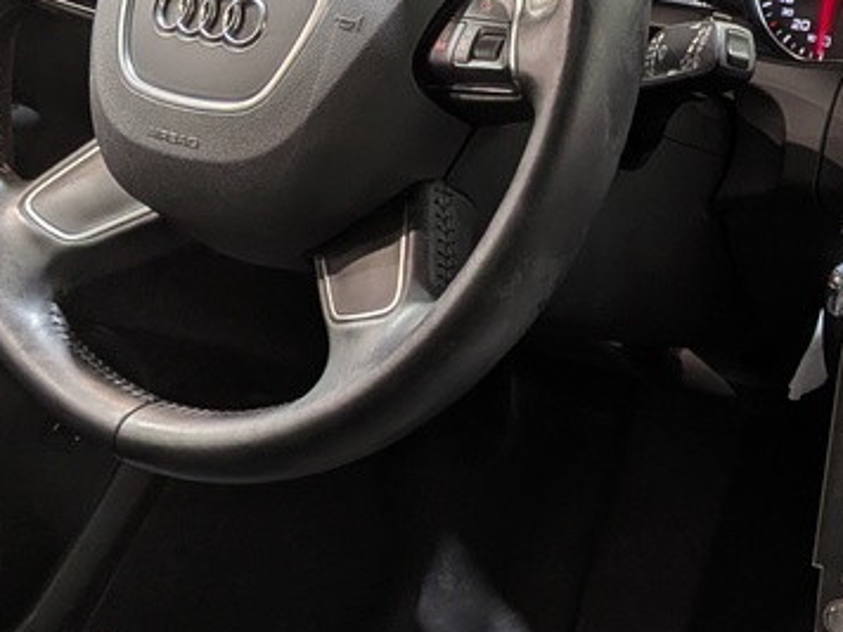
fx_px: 1680
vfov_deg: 21.3
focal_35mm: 69
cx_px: 952
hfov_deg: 25.8
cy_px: 305
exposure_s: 1/143
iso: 27
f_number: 1.7
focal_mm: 4.53
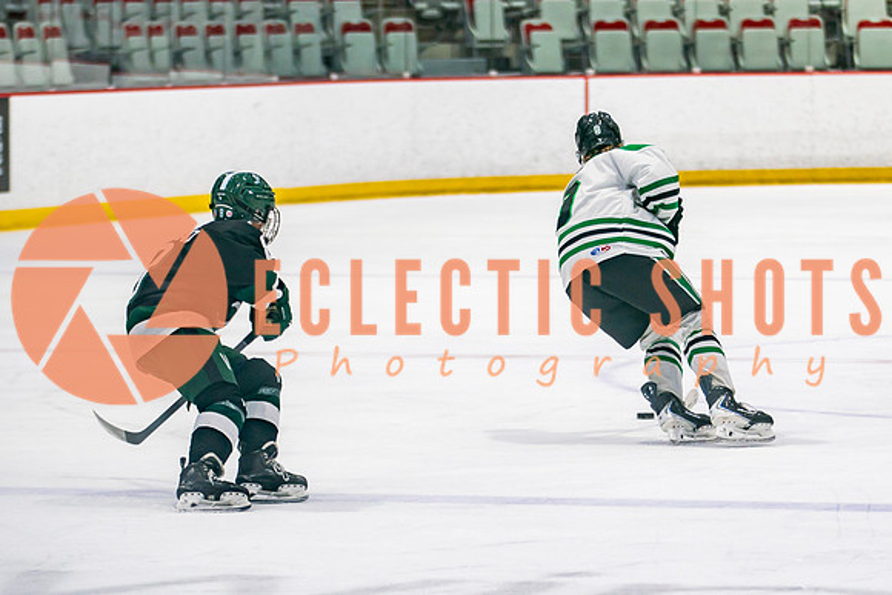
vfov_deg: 5.3
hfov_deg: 7.9
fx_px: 6411
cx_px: 713
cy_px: 351
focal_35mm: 259
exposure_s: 1/640
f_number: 2.8
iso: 320
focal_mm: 130
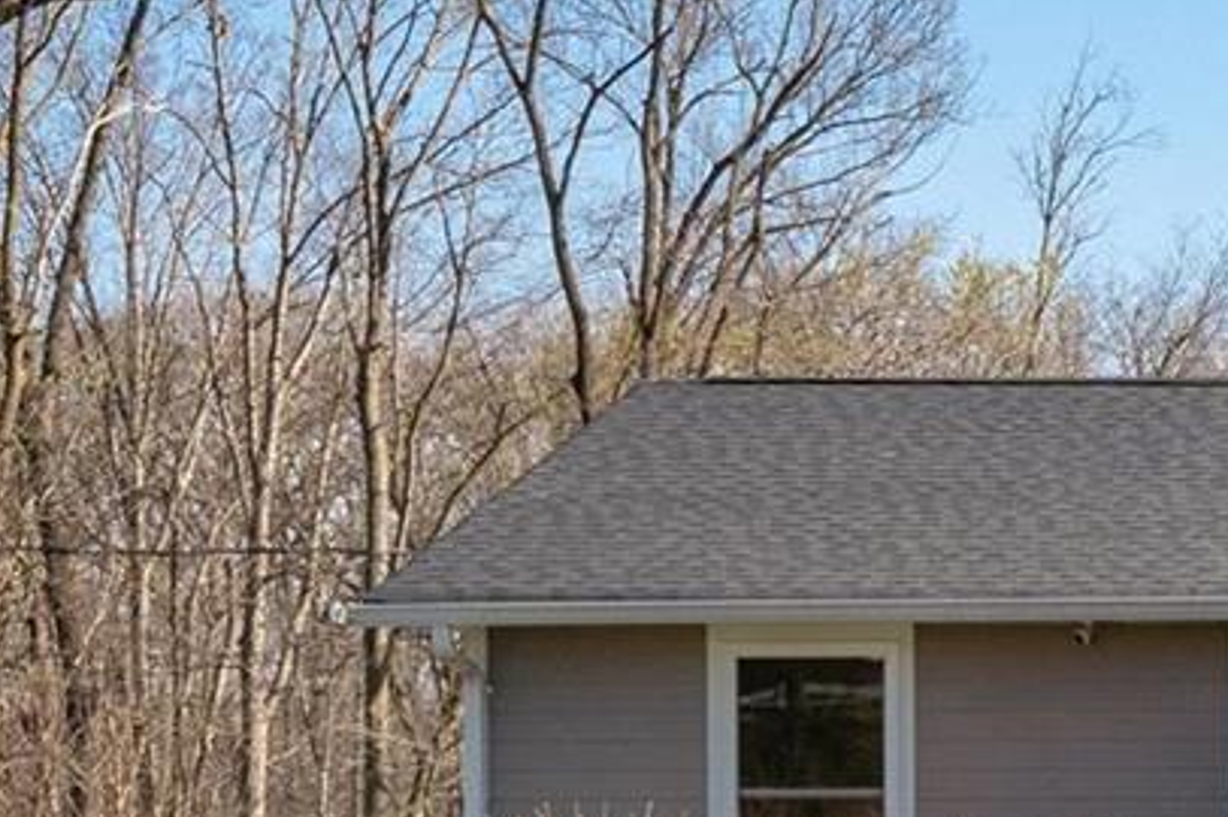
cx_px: 2081
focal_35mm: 142
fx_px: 4840
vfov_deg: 9.6
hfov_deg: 13.3
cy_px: 829
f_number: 8
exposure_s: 1/640
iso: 400
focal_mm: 18
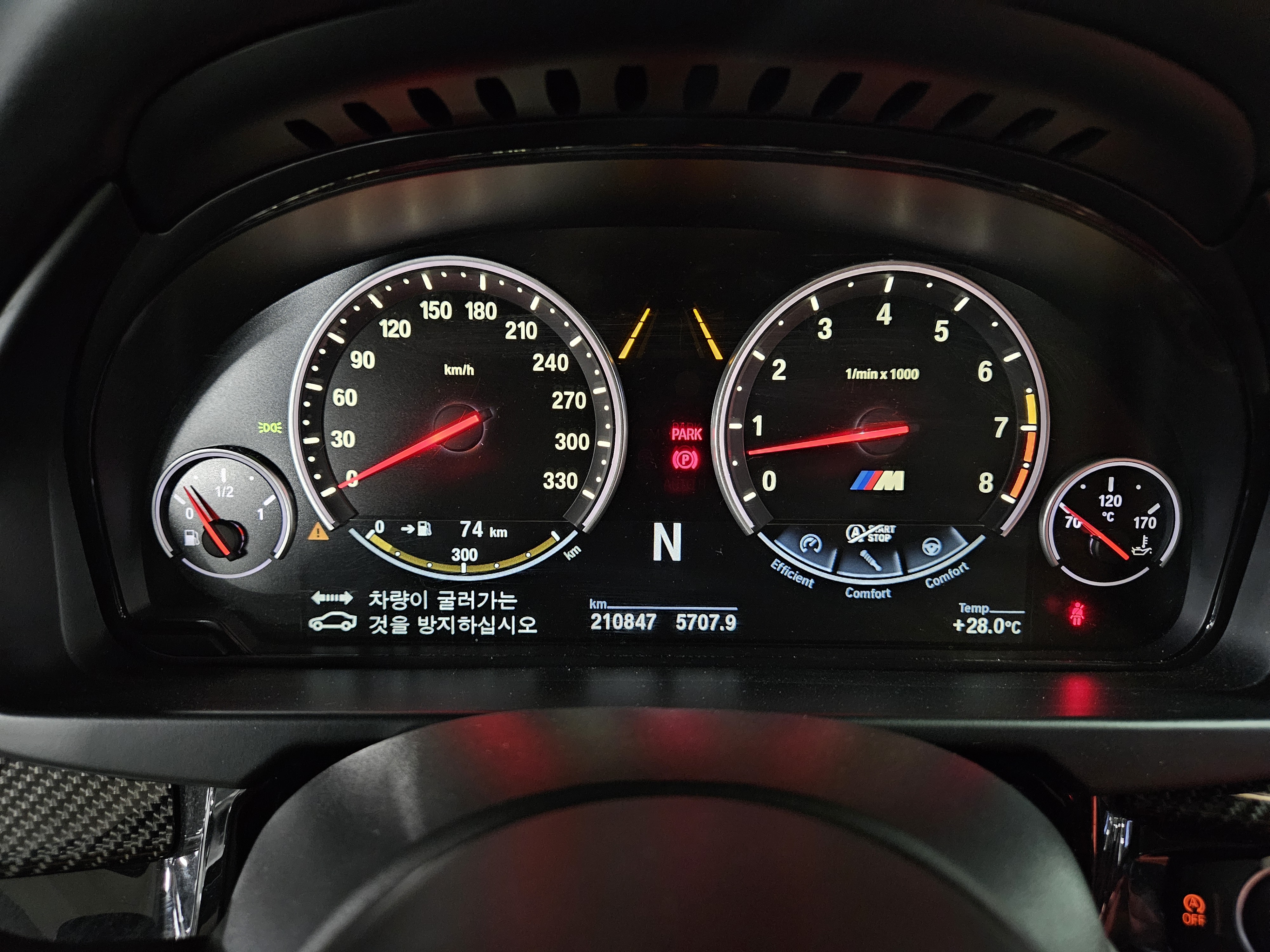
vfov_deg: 58.9
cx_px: 635
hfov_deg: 73.9
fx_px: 844
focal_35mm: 23
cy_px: 476
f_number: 1.8
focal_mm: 5.4
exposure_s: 1/25
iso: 1000
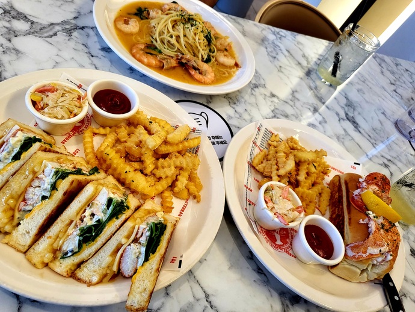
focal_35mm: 26
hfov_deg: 67.3
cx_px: 208
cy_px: 156
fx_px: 312
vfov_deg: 53.1
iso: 200
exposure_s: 1/120
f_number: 1.8
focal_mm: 4.25
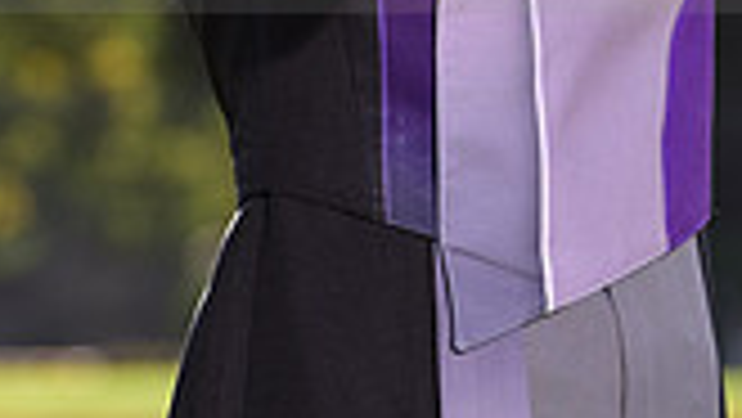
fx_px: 11968
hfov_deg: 3.5
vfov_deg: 2.0
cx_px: 726
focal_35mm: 608
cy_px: -130
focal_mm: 165
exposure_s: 1/250
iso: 80
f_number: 5
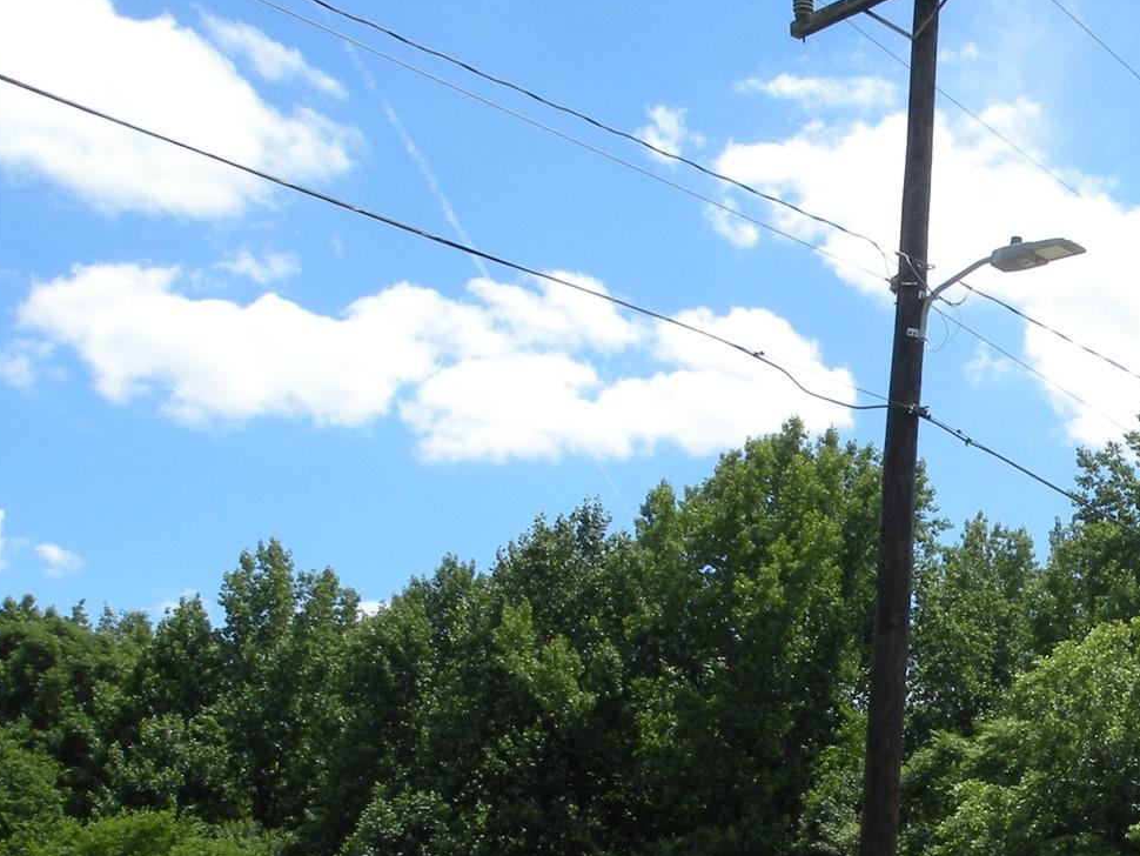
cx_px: 1148
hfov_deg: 31.2
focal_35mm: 57
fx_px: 1878
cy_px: 804
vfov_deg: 24.8
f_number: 6.3
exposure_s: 1/237
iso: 64
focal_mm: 4.7
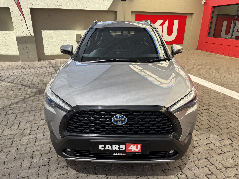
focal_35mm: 24
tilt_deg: -21.7
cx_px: 120
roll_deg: -0.8
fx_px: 166
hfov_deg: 71.6
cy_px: 90
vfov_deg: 56.8
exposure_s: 1/559
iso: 80
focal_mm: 6.76
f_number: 1.78
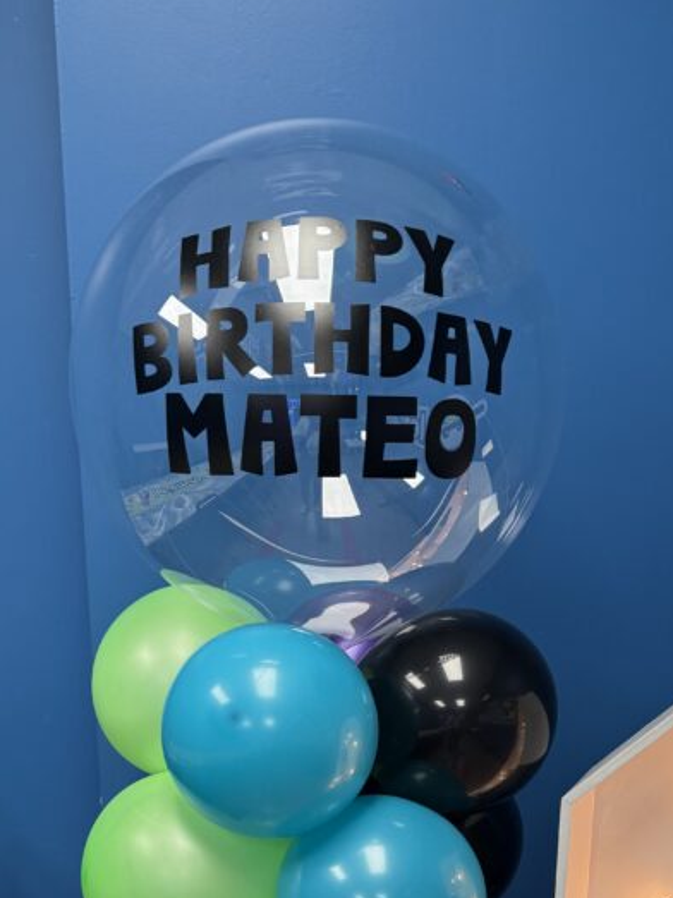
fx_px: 1219
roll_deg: -2.8
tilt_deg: -17.7
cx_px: 355
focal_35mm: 47
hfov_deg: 30.9
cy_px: 824
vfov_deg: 37.5
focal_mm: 6.76
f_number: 1.78
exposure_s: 1/120
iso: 200
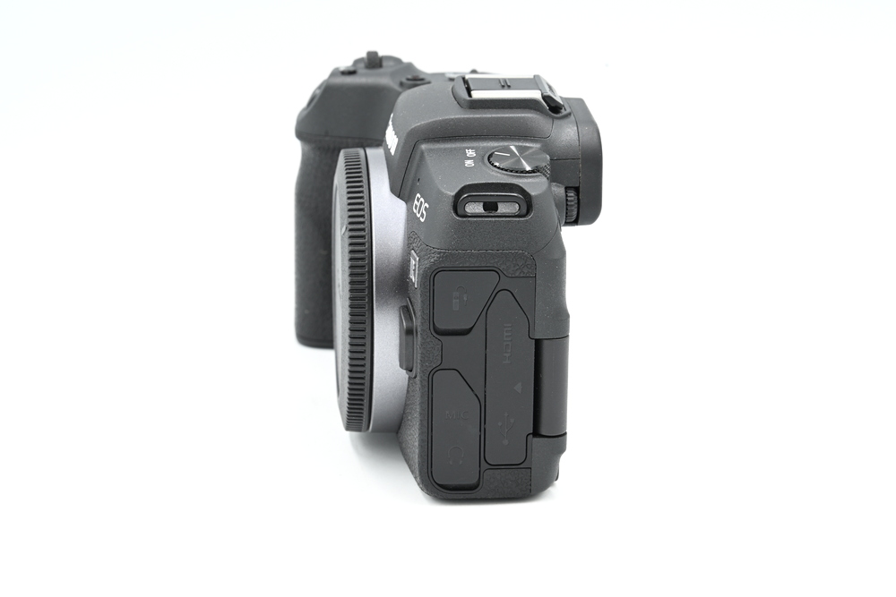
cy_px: 298
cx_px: 448
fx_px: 2390
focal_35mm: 96
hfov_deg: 21.2
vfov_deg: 14.3
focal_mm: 96
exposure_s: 1/15
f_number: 14
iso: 200
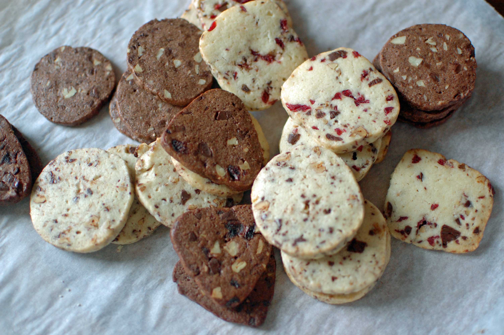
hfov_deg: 37.9
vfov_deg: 25.7
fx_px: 734
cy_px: 168
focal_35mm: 52
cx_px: 252
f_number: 1.8
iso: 800
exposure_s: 1/100
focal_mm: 35
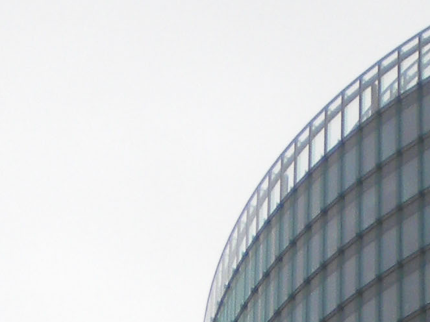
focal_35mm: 193
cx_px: 342
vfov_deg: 6.8
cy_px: 1012
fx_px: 2397
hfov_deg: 10.2
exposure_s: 1/325
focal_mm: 6.3
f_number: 4.6
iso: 80
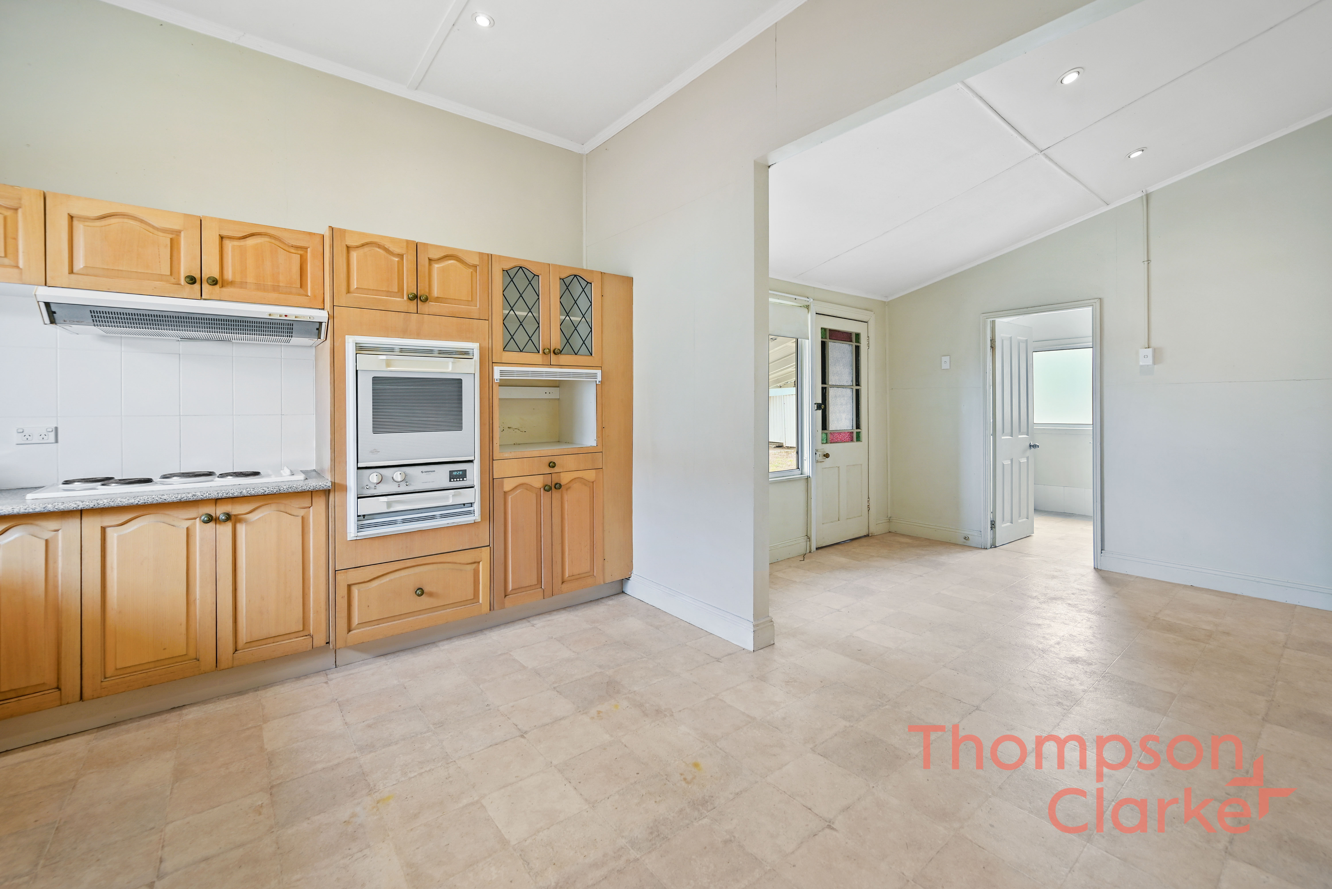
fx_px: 518
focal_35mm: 14
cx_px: 666
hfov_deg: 104.2
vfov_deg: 81.3
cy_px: 444
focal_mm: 14
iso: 100
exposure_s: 1/6
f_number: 4
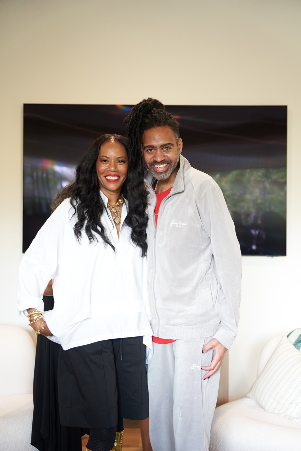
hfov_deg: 28.9
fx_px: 583
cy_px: 226
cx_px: 150
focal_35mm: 46
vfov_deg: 42.3
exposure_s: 1/200
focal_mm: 46.5
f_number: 2.8
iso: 2500
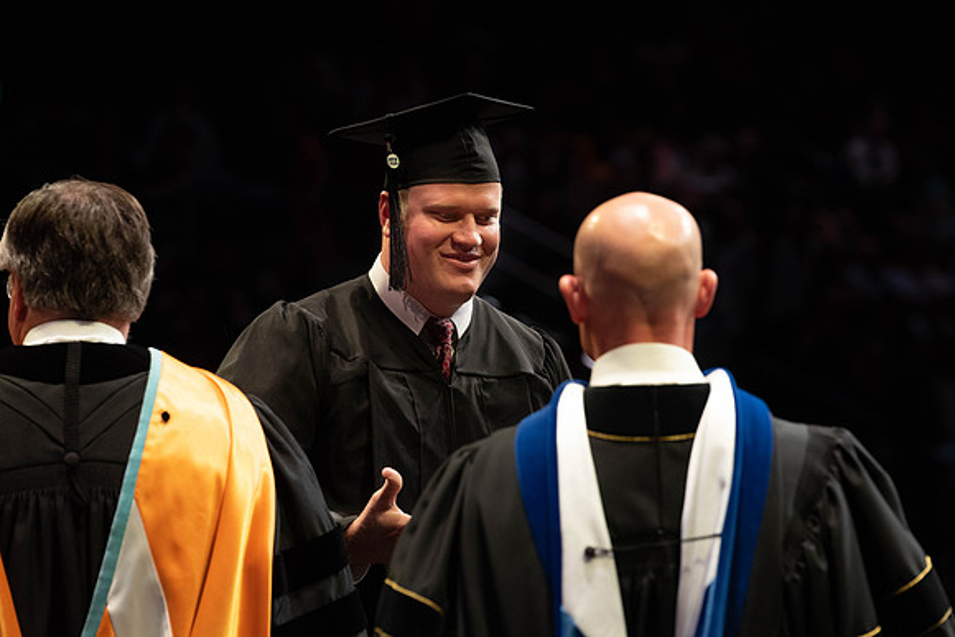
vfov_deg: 7.5
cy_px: 284
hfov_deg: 11.2
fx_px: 4849
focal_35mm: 183
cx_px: 529
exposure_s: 1/320
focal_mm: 165
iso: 1600
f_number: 4.5
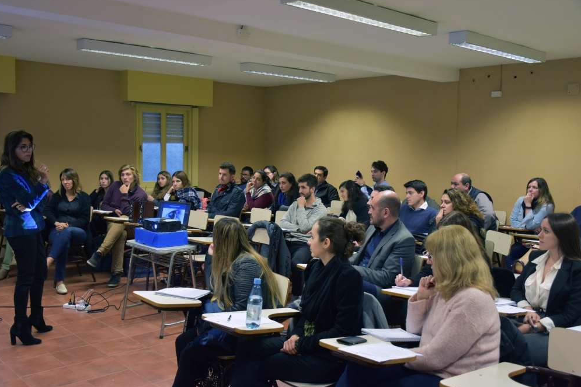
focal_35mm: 36
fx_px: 573
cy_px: 196
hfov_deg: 53.8
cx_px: 283
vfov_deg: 37.3
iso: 1100
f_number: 4
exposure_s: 1/60
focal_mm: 23
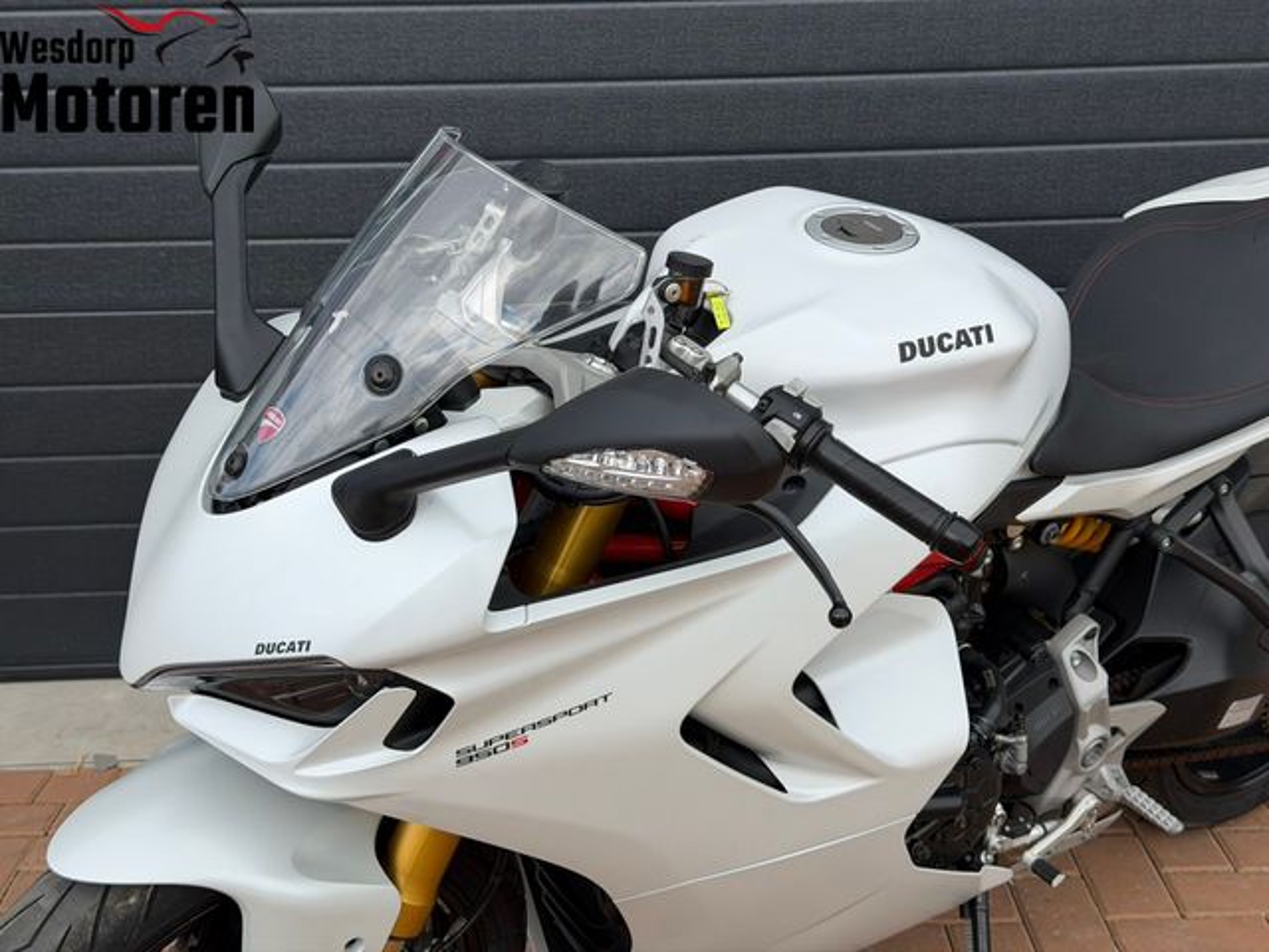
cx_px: 634
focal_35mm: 48
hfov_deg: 39.7
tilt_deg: -19.0
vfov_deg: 30.3
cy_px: 476
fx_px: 1760
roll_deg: +0.0
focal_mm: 6.76
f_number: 1.78
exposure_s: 1/2762
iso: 64
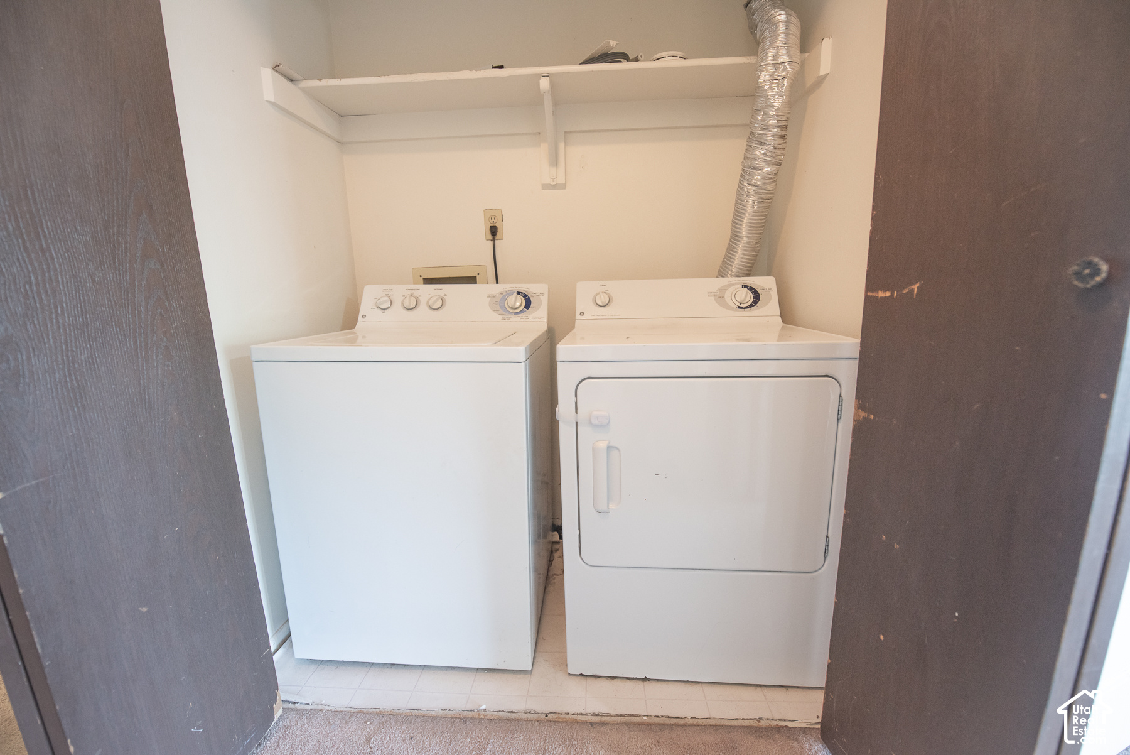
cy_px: 378
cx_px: 565
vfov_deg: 81.3
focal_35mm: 14
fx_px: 440
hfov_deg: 104.2
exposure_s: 1/50
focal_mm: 14
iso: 1000
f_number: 3.5
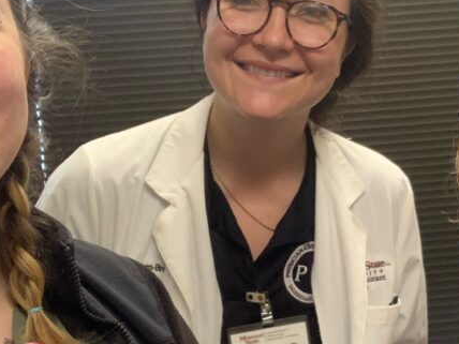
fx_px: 941
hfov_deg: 27.1
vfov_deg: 20.7
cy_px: 220
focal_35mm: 71
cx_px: 331
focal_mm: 2.87
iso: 125
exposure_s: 1/60
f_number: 2.2
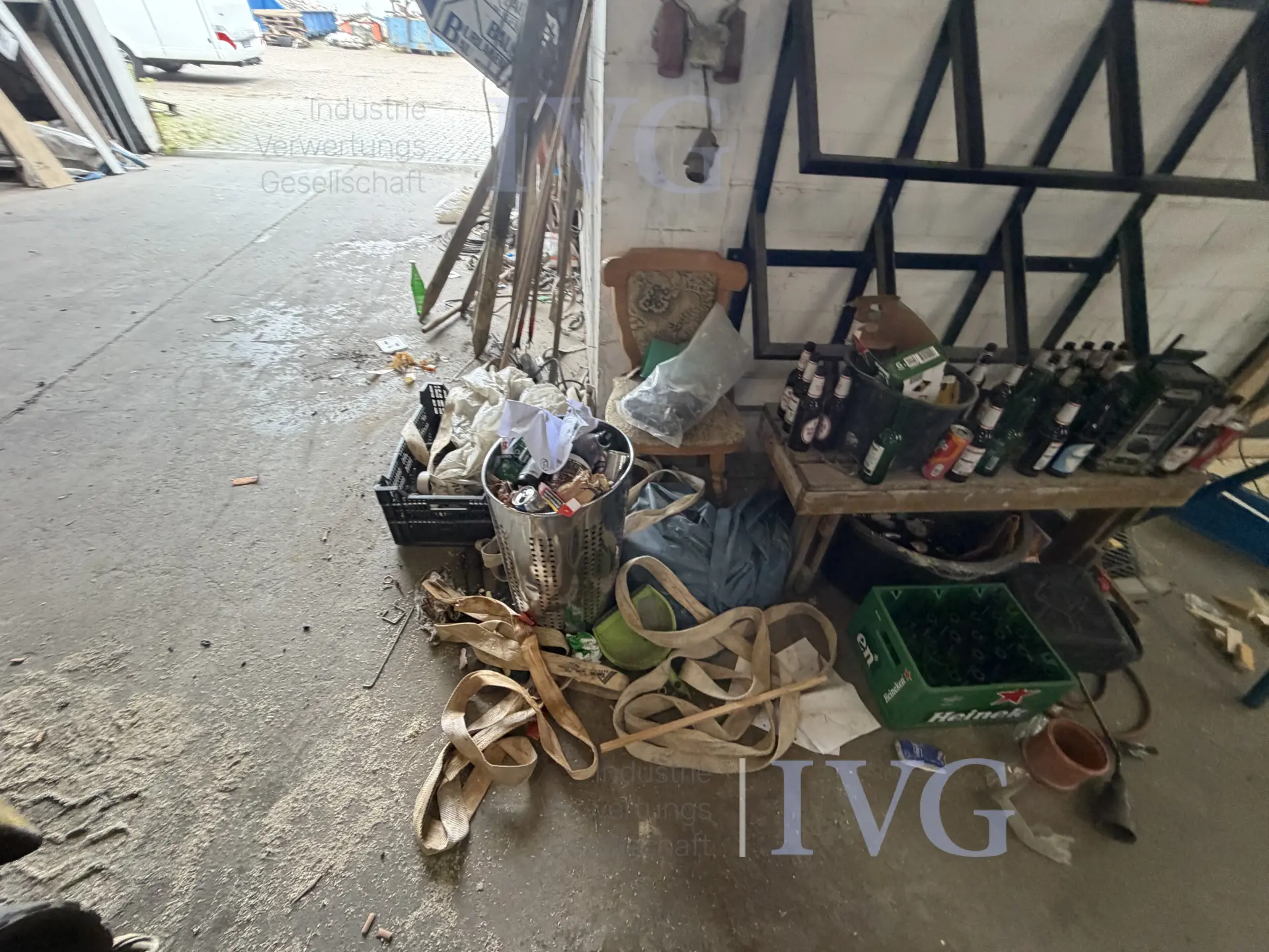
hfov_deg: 102.1
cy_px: 476
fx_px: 513
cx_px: 634
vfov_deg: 85.7
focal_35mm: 14
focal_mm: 2.22
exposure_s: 1/50
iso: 250
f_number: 2.2
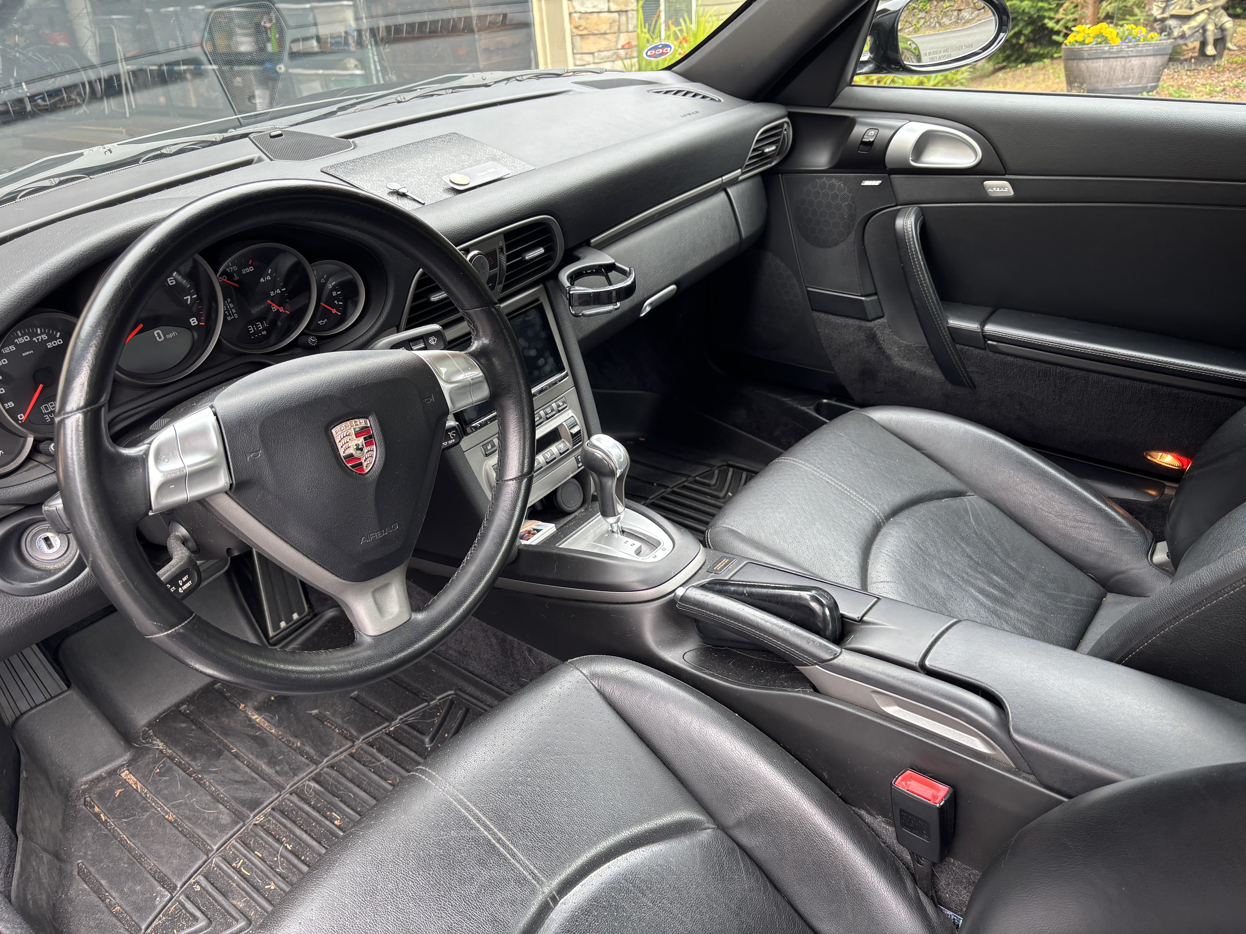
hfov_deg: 67.3
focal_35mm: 26
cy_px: 467
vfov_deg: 53.1
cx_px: 623
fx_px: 936
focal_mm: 5.96
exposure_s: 1/121
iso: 64
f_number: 1.6
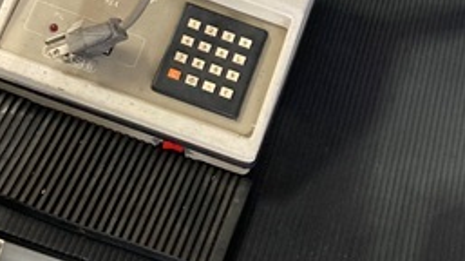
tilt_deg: -50.3
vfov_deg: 15.8
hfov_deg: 27.8
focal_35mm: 76
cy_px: 72
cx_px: 297
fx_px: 936
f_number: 1.8
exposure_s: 1/40
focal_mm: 3.99
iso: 250
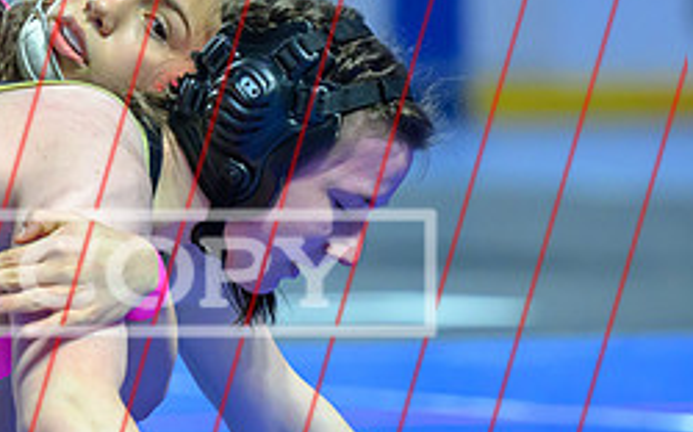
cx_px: 87
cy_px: 296
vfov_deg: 2.5
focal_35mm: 520
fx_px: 9817
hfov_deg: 4.0
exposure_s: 1/800
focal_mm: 170
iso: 4000
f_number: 2.8
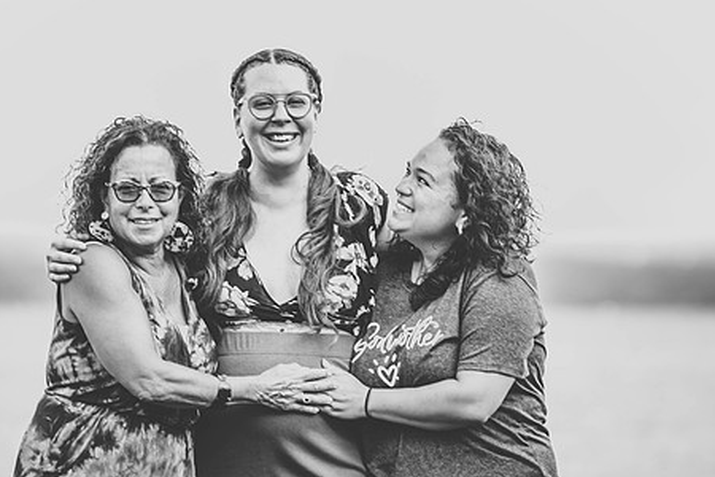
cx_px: 317
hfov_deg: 6.7
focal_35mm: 307
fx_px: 6097
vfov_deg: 4.5
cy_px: 218
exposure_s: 1/125
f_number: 3.5
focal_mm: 200
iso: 250
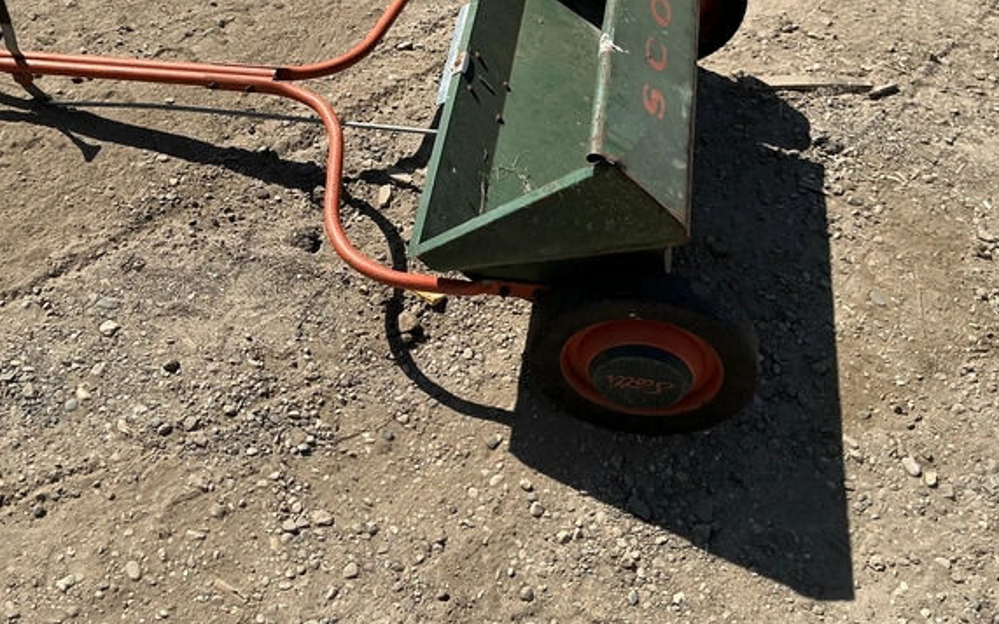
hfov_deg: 50.2
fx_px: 1062
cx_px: 416
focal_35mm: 39
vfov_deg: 32.5
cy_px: 211
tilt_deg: -45.8
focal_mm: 3
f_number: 1.8
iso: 25
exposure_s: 1/1730
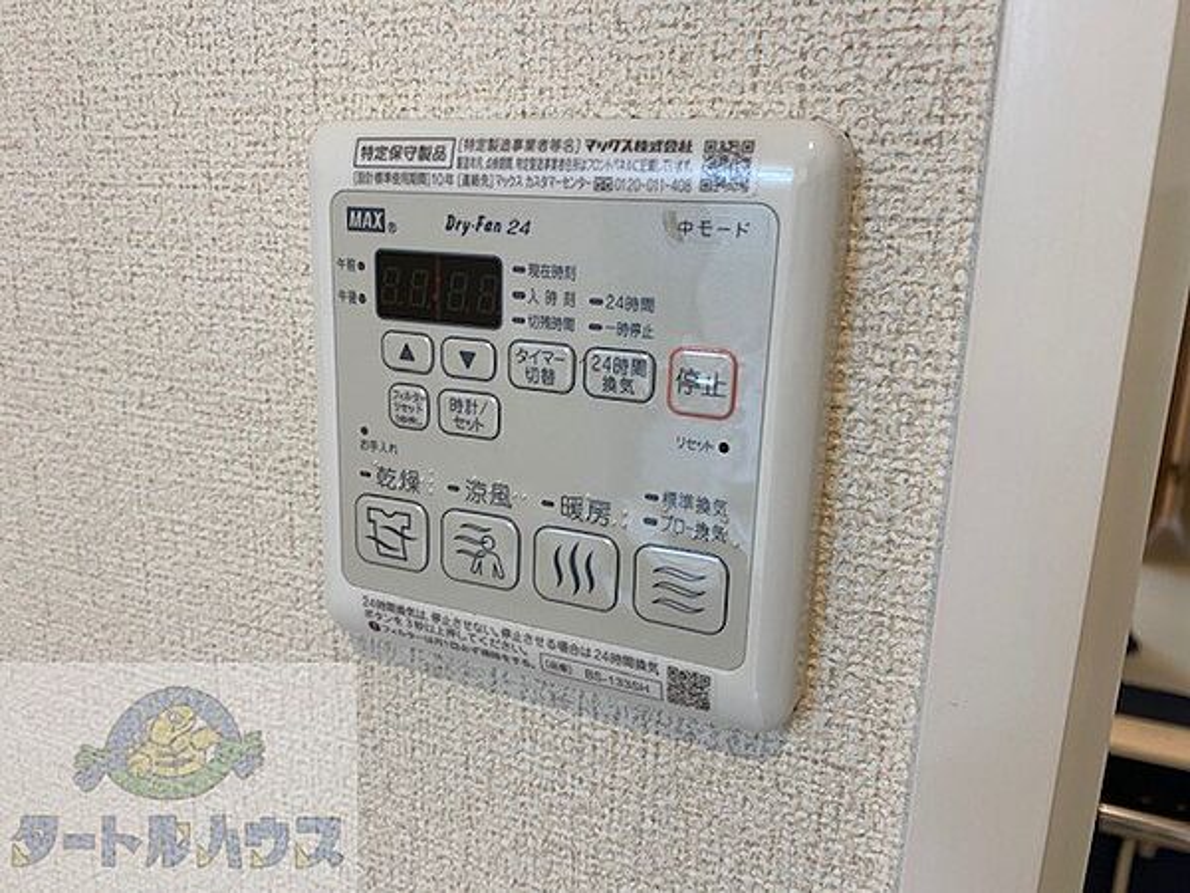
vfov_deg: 53.1
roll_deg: -1.7
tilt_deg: -13.9
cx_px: 595
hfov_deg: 67.3
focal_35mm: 26
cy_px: 446
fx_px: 894
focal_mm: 4.25
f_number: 1.8
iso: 80
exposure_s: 1/60
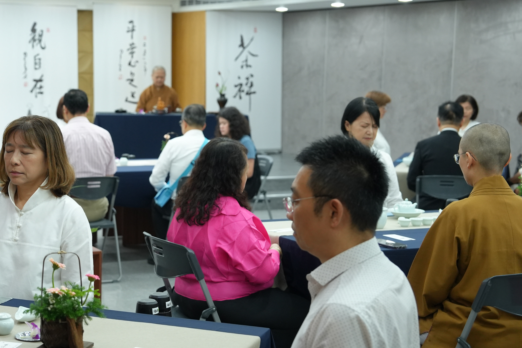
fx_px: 1073
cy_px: 168
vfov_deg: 18.4
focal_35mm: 74
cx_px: 120
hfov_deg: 26.9
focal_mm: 47
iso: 1600
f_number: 3.5
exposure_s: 1/125
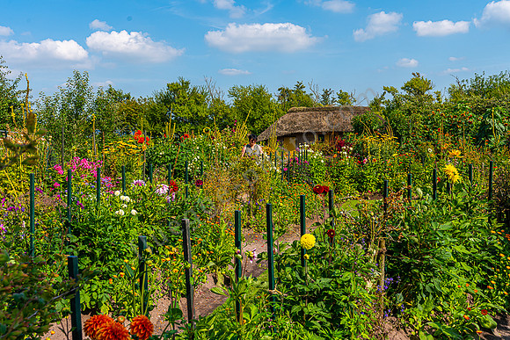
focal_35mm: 35
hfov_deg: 54.4
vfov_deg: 37.9
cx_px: 255
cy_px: 170
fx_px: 496
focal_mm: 35
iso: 100
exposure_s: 1/200
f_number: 8
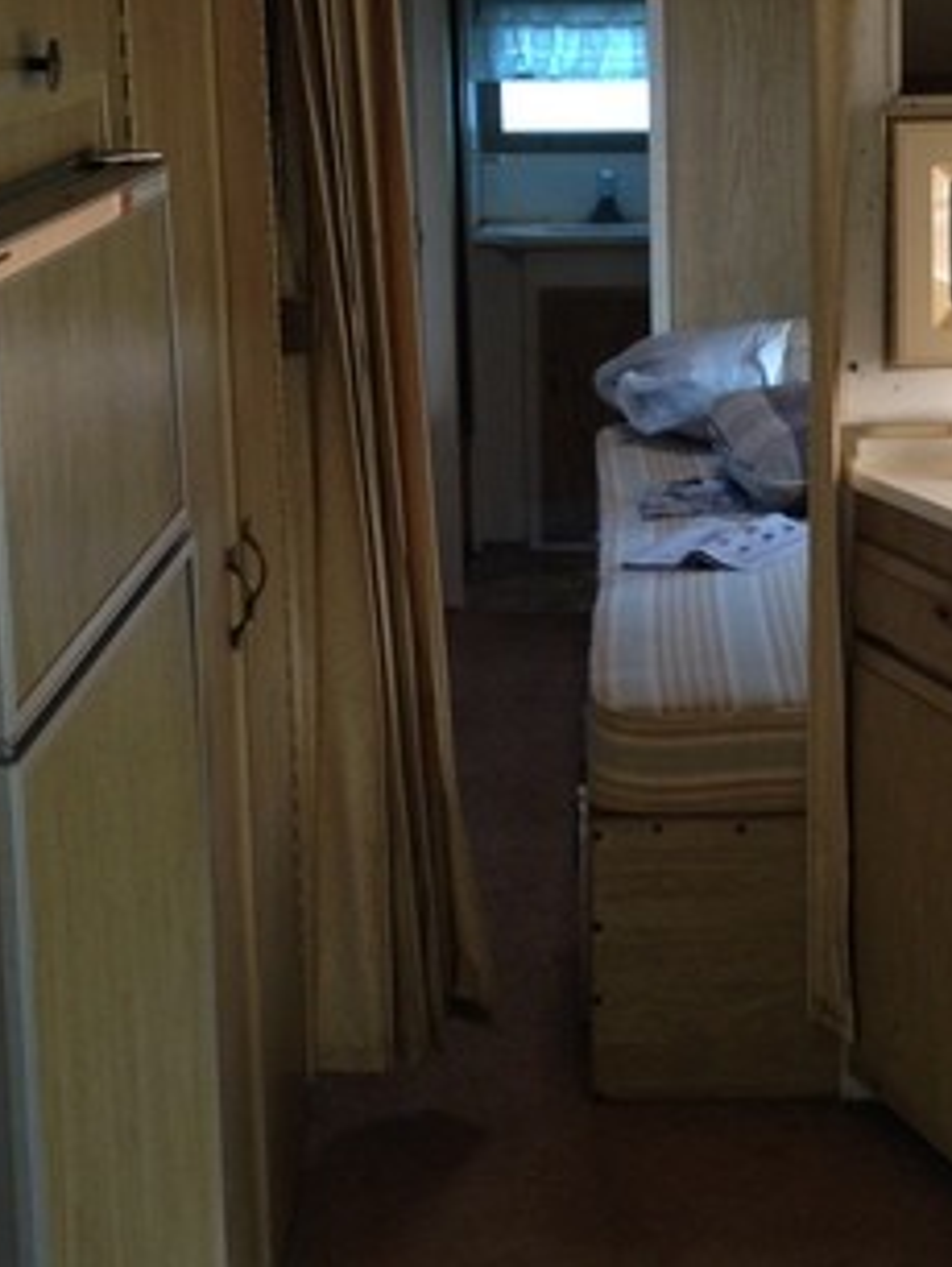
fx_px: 2527
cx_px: 728
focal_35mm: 69
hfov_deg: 21.1
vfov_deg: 28.0
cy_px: 414
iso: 50
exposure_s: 1/20
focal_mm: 4.12
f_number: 2.4
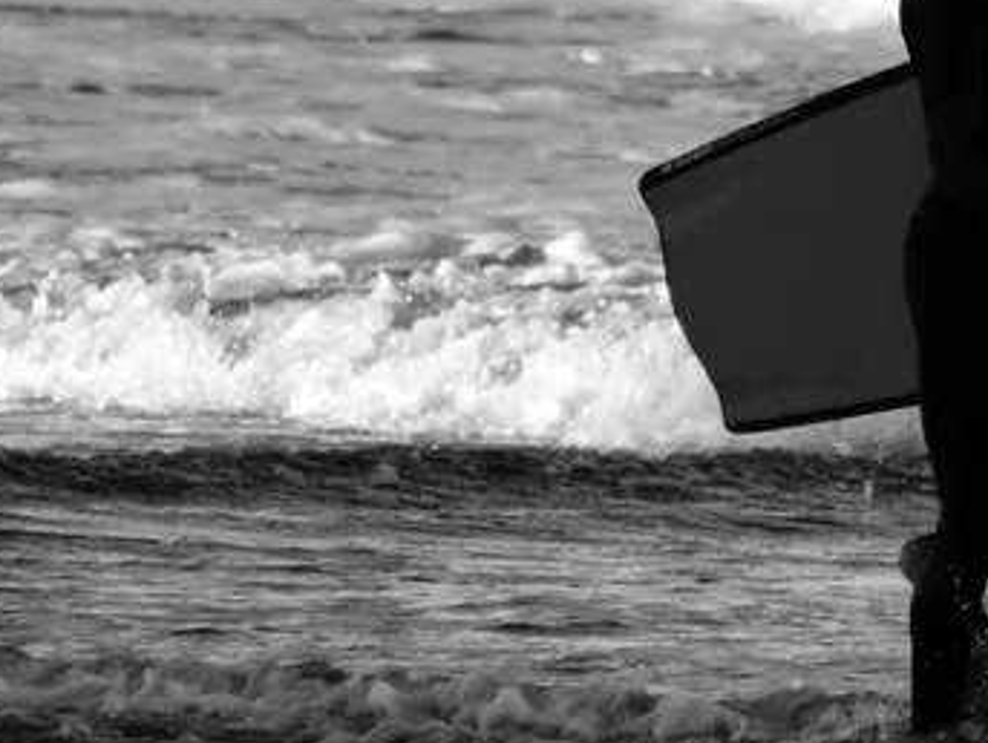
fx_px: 46143
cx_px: 1339
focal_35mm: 1615
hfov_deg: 1.2
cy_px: 315
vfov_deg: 0.9
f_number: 5.6
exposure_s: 1/500
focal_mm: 300
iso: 200
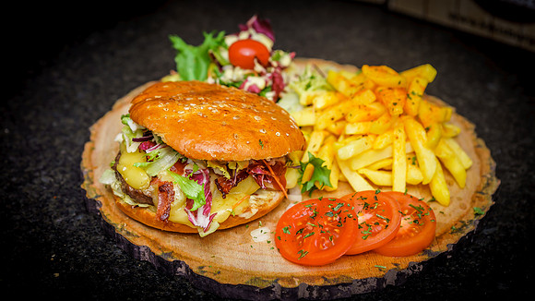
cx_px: 239
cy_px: 156
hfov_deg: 30.3
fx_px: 986
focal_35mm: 70
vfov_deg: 17.3
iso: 100
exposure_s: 1/250
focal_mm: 60
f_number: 4
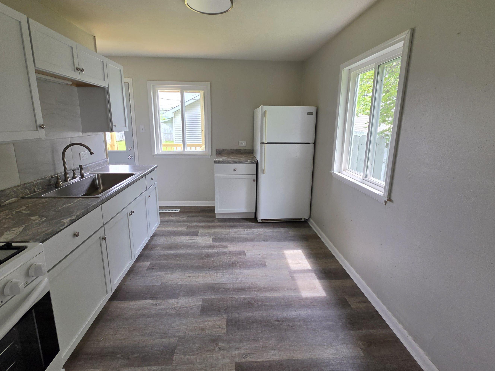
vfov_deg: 81.6
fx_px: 215
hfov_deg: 98.1
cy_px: 170
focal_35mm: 15
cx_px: 241
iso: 50
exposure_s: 1/120
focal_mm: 2.2
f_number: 1.9
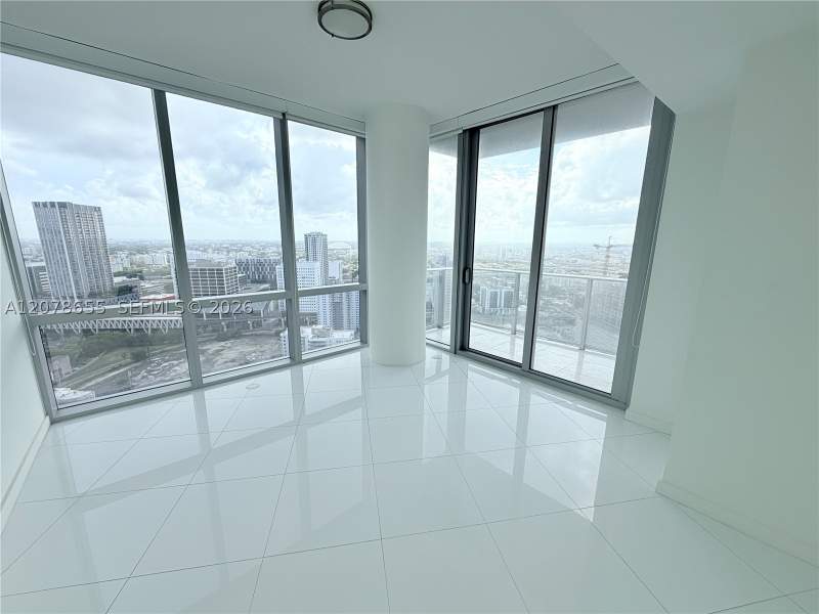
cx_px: 410
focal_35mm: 14
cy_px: 307
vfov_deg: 85.7
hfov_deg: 102.1
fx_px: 331
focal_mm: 2.22
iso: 50
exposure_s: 1/502
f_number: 2.2
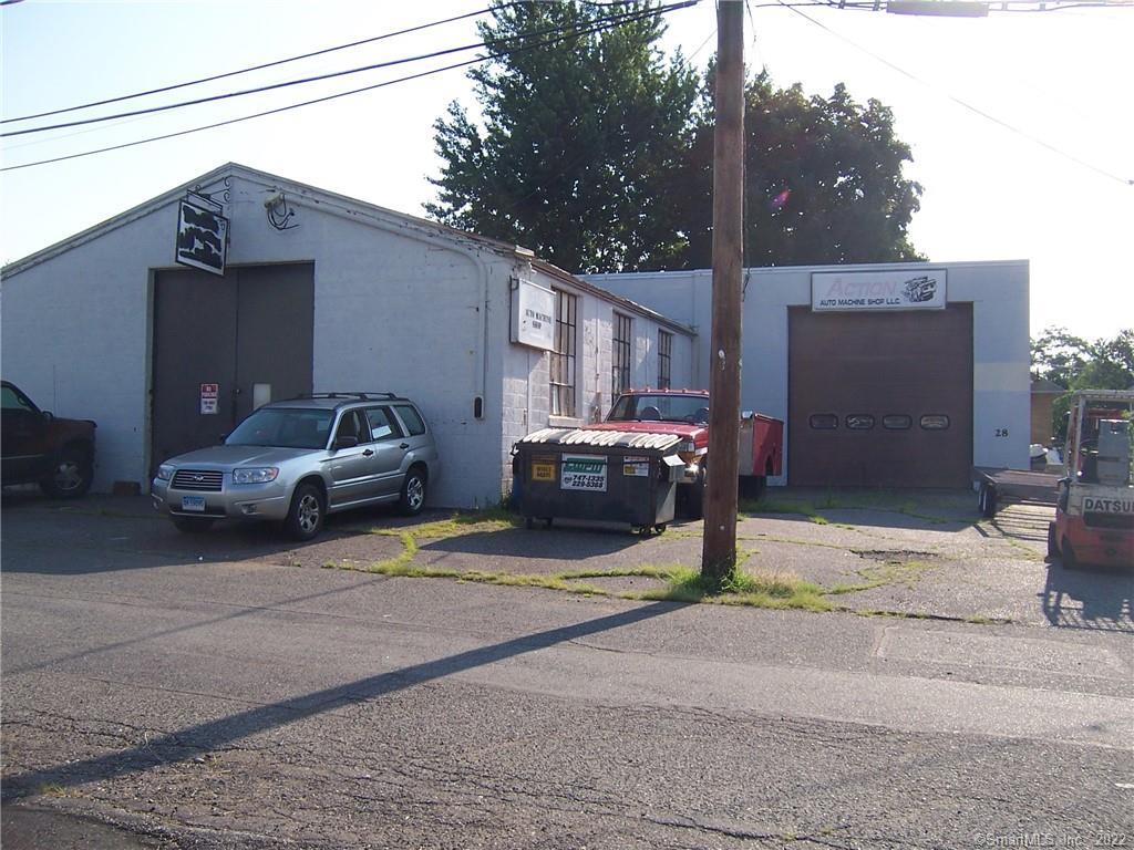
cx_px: 567
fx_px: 1081
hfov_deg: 55.4
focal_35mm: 33
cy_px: 425
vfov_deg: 42.9
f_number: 3.4
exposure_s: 1/750
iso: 80
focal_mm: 5.5
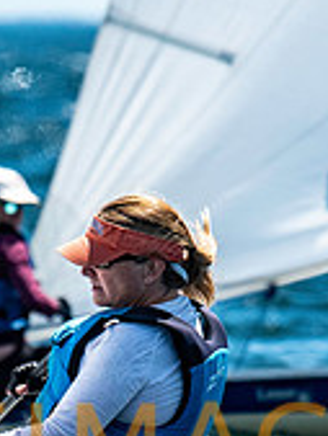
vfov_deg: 1.3
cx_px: 46
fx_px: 19848
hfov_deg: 0.9
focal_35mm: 1573
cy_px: 422
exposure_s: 1/2500
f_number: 5.6
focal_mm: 300
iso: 400
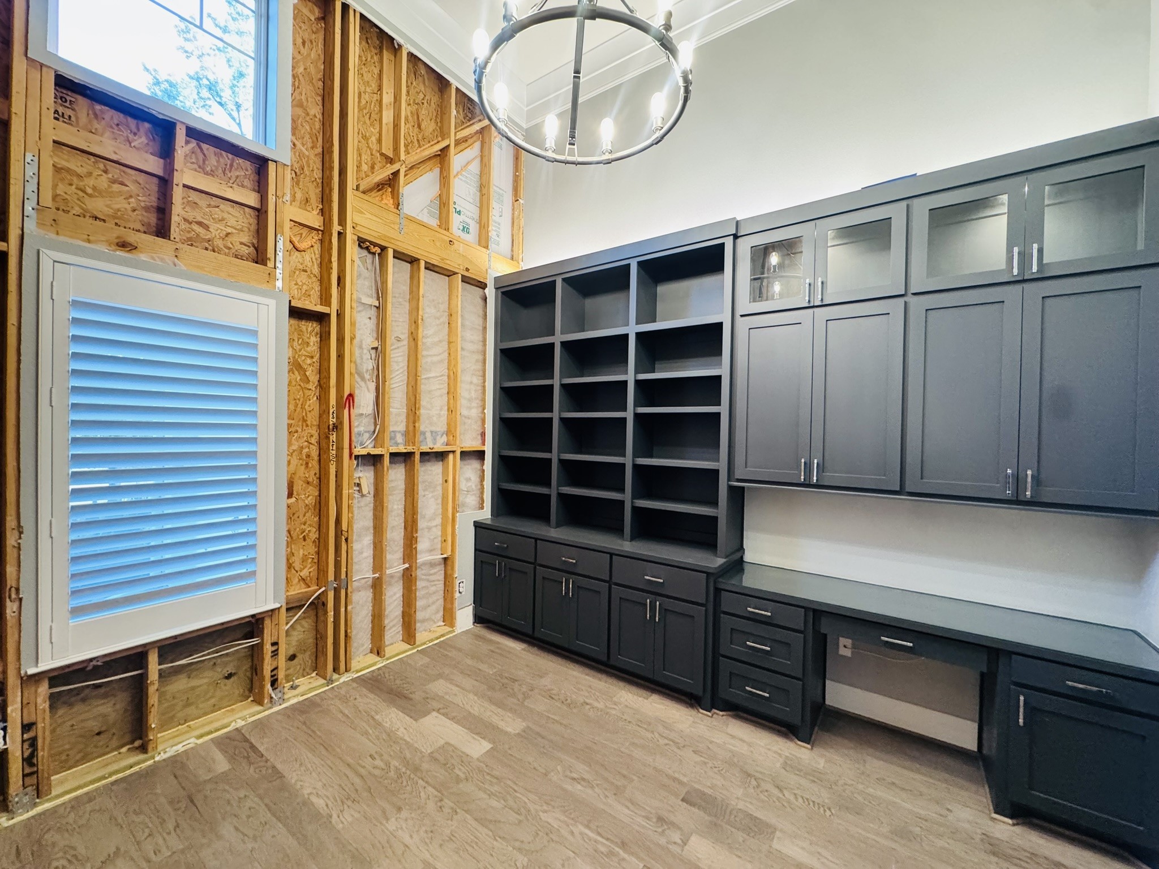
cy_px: 434
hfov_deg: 102.1
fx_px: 469
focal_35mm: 14
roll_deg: -2.1
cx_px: 580
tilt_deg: +0.6
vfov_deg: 85.7
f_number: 2.2
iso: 500
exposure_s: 1/60
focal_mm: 2.22
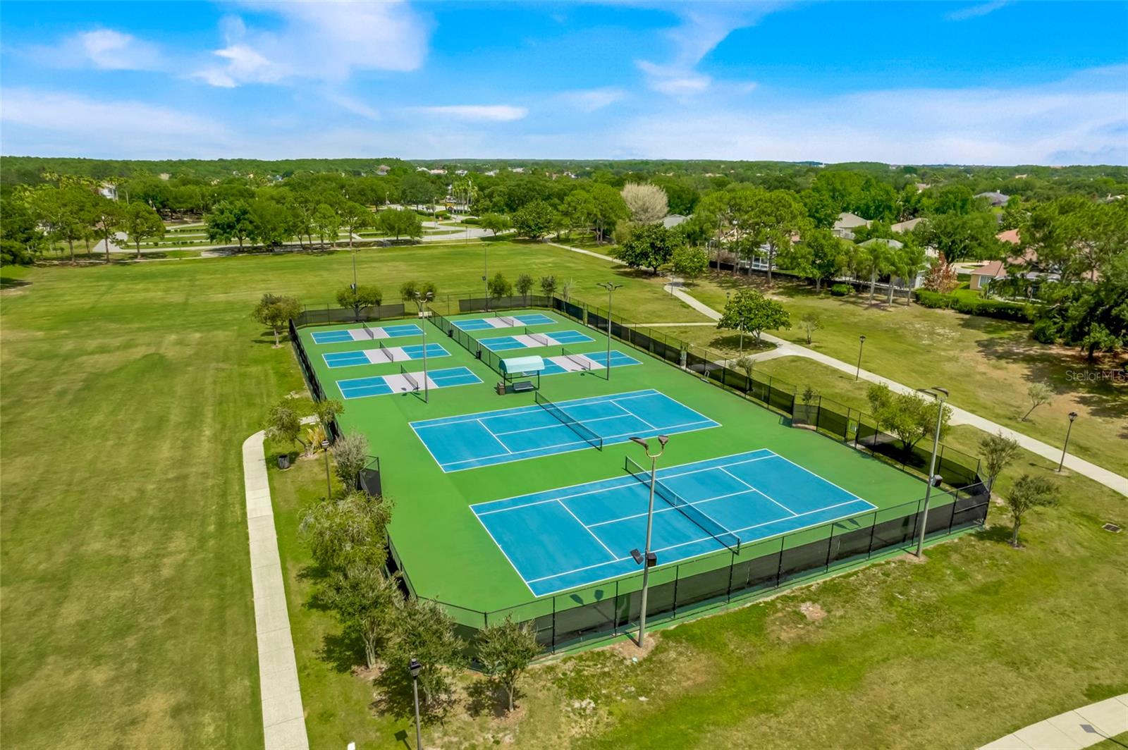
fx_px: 689
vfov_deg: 57.1
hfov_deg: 78.6
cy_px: 375
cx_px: 564
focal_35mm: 22
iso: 100
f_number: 2.8
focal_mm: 8.38
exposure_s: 1/320
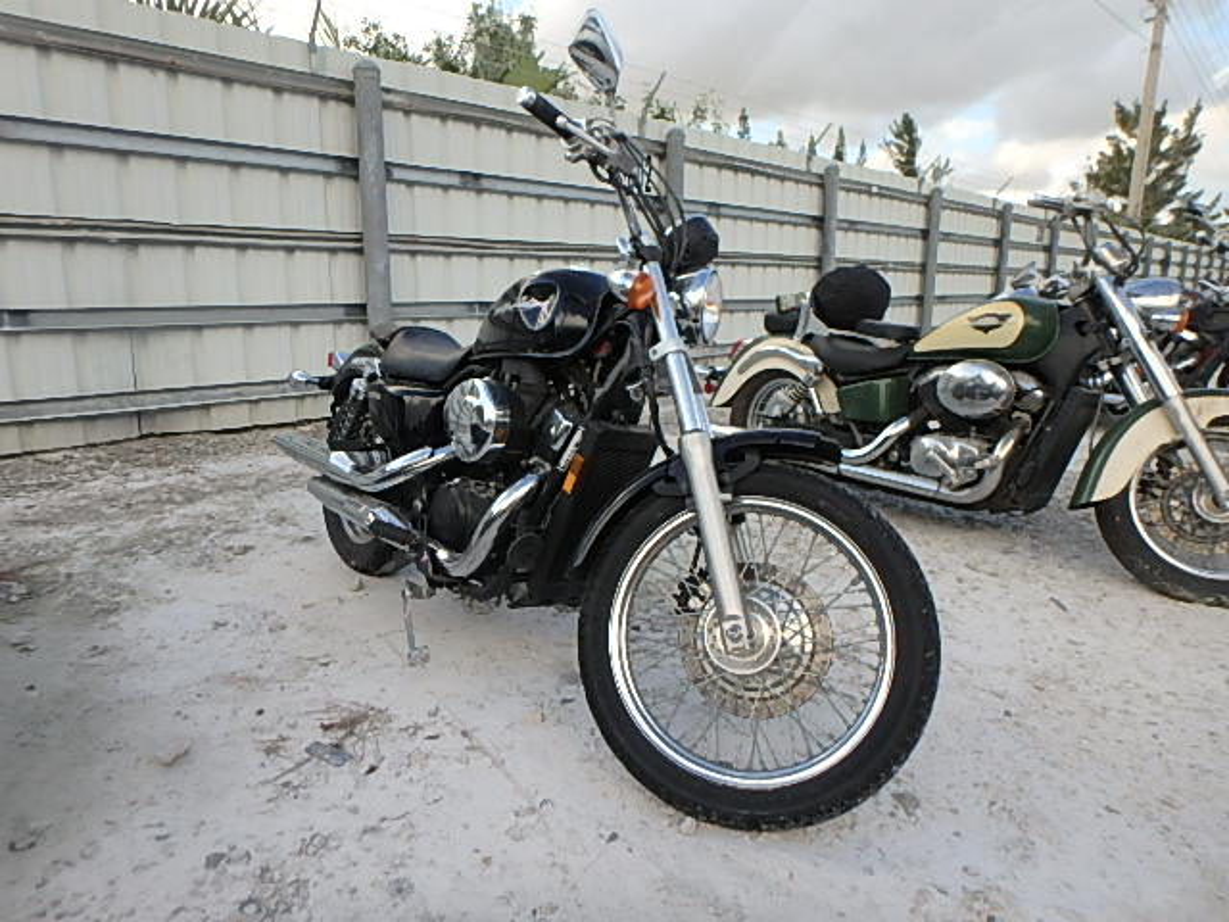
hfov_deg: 79.0
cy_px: 461
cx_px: 614
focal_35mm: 21
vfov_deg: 63.4
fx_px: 746
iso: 125
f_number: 3.5
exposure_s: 1/250
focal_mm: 3.7
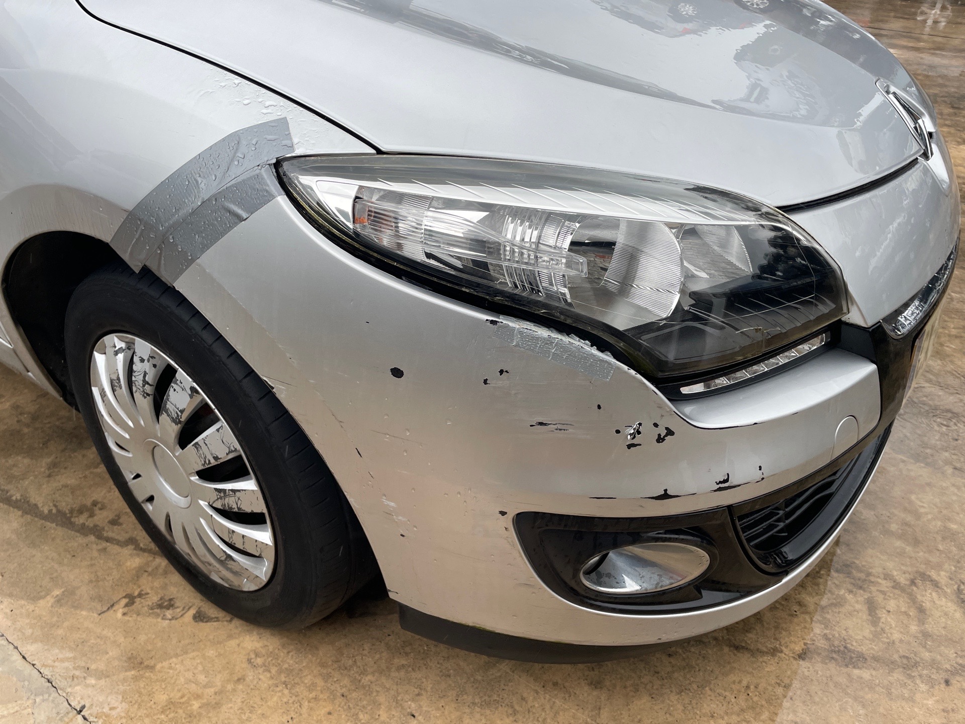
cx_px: 482
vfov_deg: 53.1
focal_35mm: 26
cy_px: 362
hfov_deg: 67.3
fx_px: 725
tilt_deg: -34.9
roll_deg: +1.6
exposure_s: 1/373
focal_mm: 4.2
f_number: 1.6
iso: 32
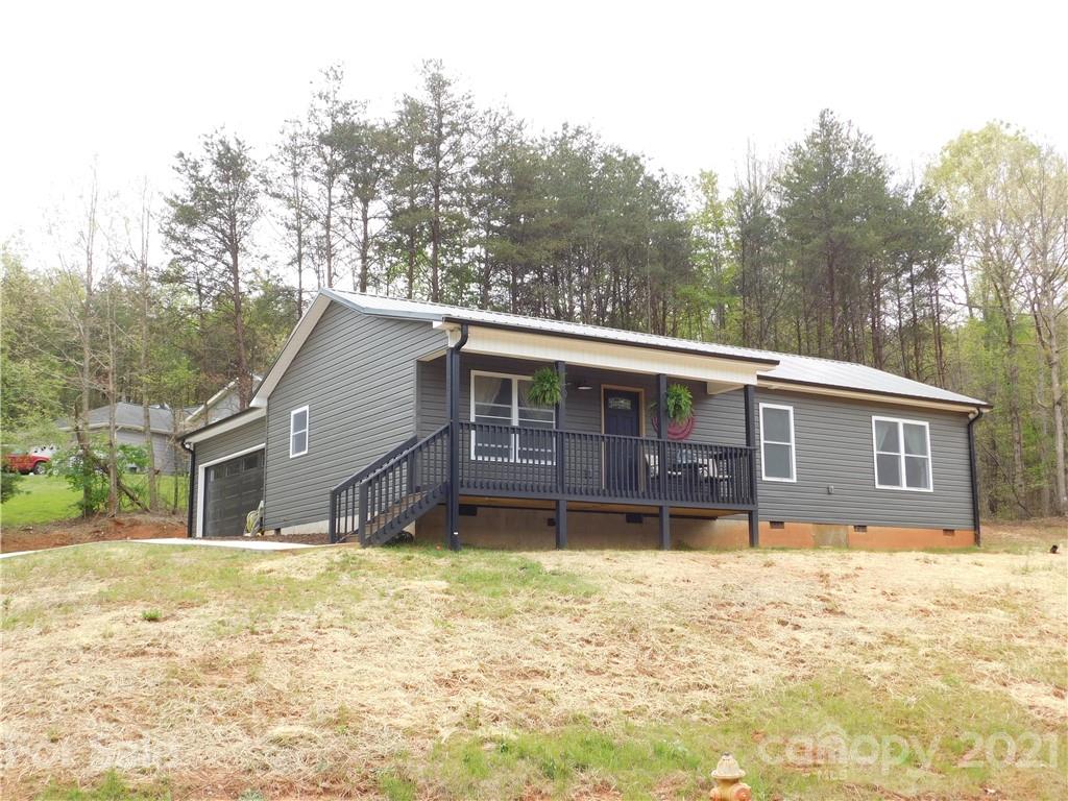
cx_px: 534
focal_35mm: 40
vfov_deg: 36.0
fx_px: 1234
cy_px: 400
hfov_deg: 46.8
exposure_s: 1/400
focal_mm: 7.1
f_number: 3.6
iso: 125
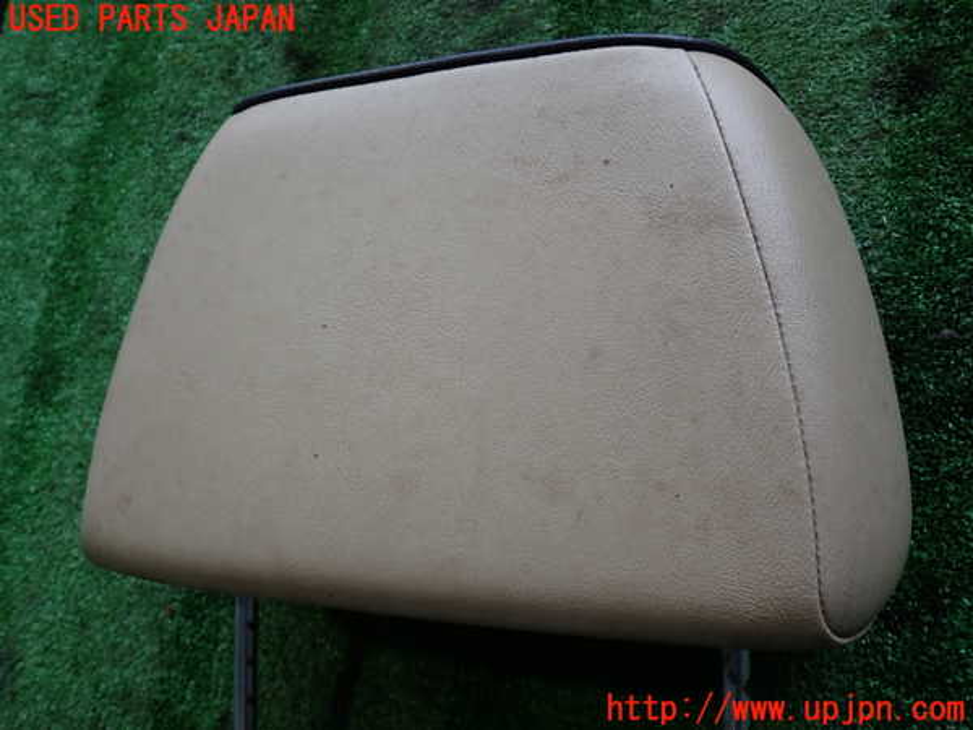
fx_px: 899
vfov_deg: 44.2
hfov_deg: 56.8
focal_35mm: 32
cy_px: 365
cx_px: 486
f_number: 2.4
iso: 100
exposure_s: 1/60
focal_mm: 5.79
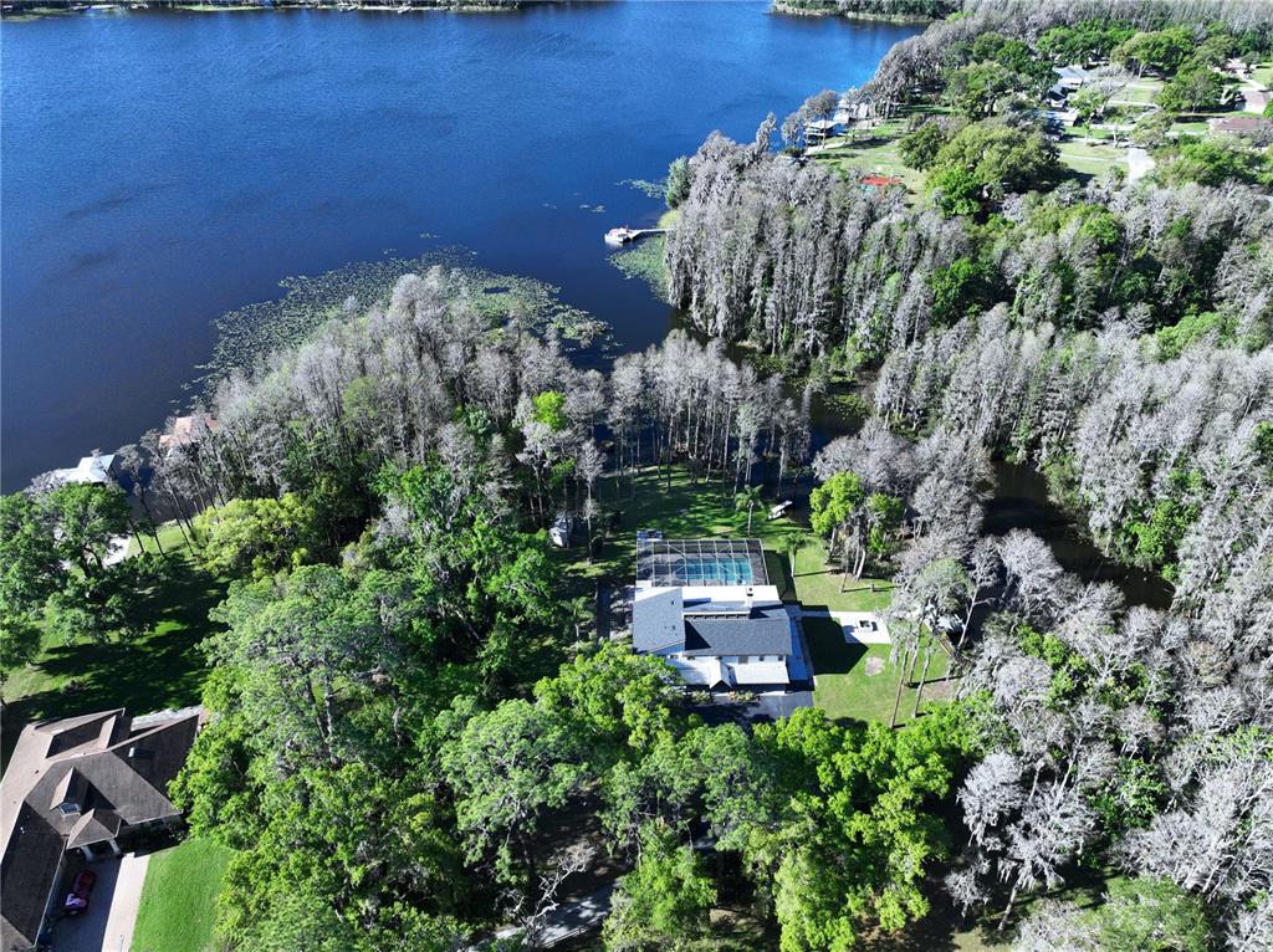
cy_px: 476
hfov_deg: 71.6
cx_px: 636
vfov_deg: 56.7
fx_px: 882
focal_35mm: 24
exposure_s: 1/240
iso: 100
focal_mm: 12.29
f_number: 3.2
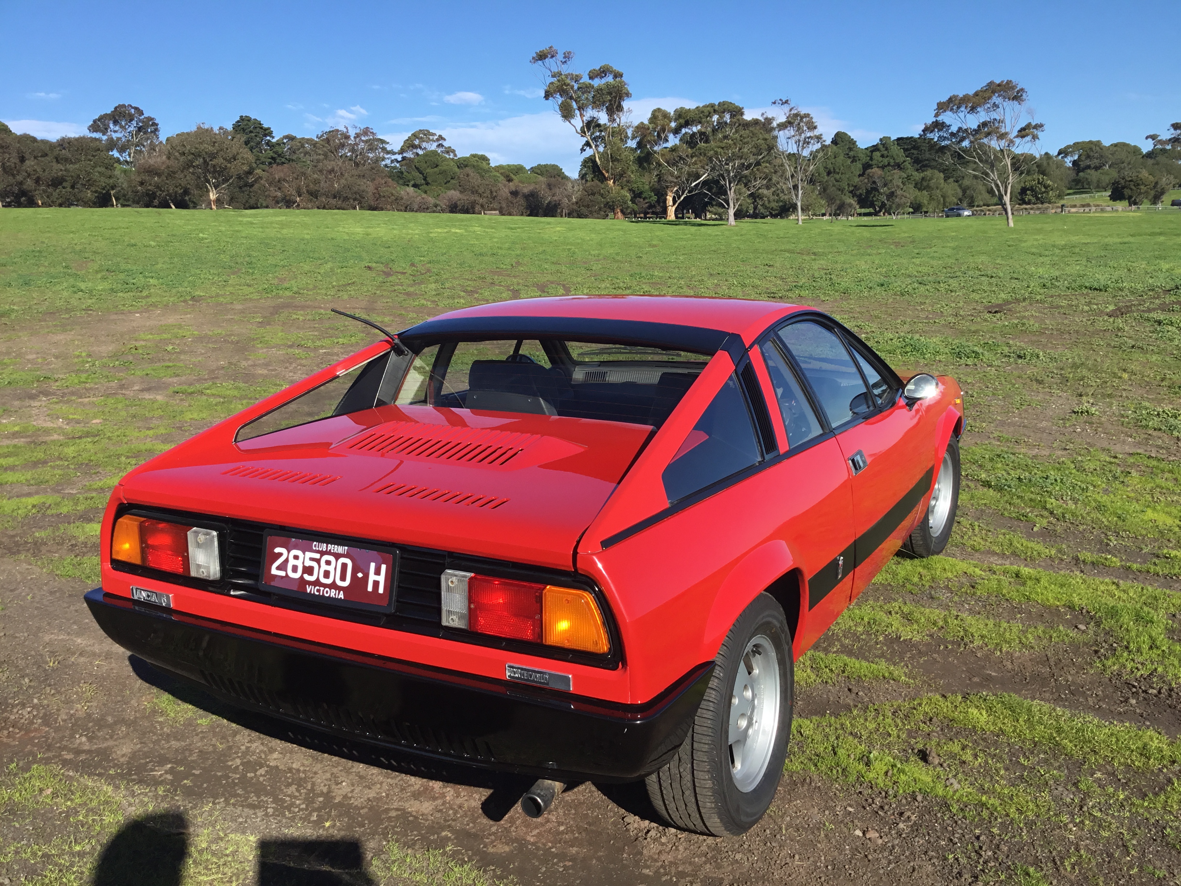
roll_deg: +3.3
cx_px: 590
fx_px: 1058
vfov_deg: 45.4
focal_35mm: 31
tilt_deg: -10.2
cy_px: 443
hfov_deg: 58.4
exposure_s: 1/1058
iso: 25
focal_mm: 3.3
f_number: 2.4
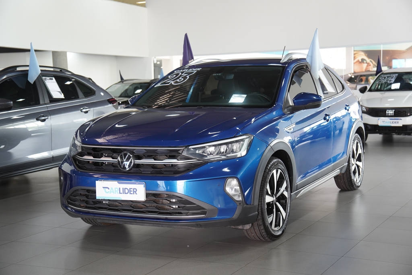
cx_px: 206
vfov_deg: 24.4
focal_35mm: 56
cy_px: 138
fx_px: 635
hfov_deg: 35.9
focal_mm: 37
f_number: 2.8
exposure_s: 1/60
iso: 320
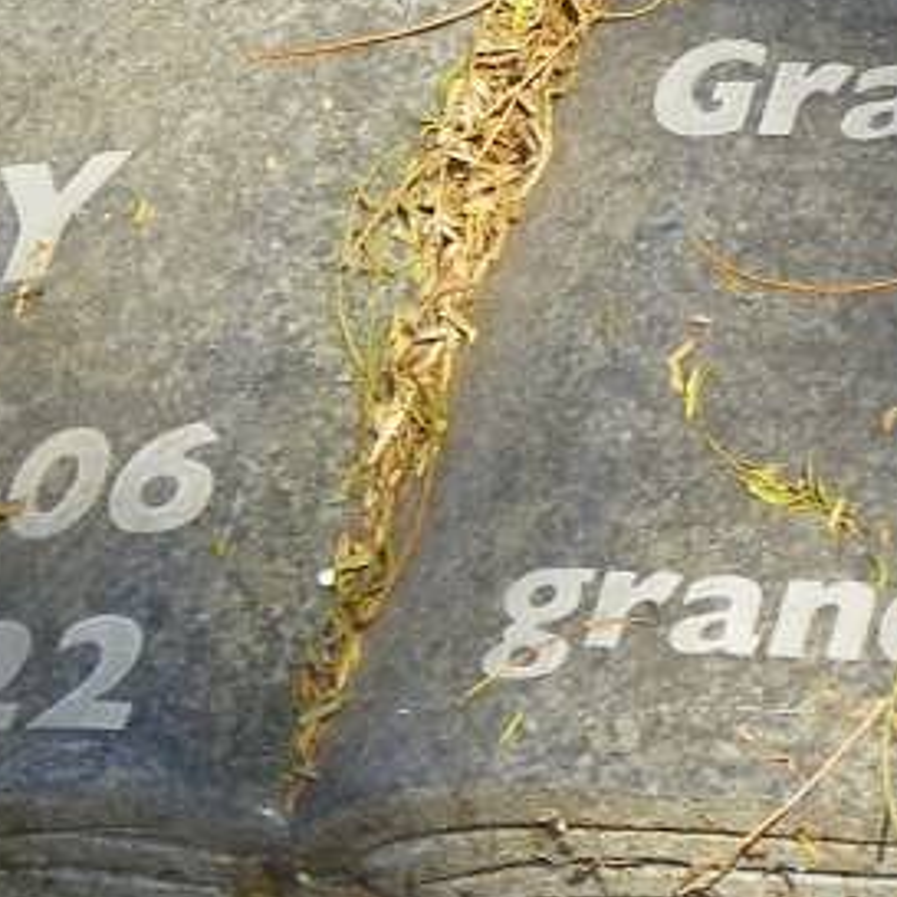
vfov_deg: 3.4
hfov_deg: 3.4
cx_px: 552
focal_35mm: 517
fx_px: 15157
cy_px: -122
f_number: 4.5
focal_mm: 23.6
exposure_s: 1/50
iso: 64
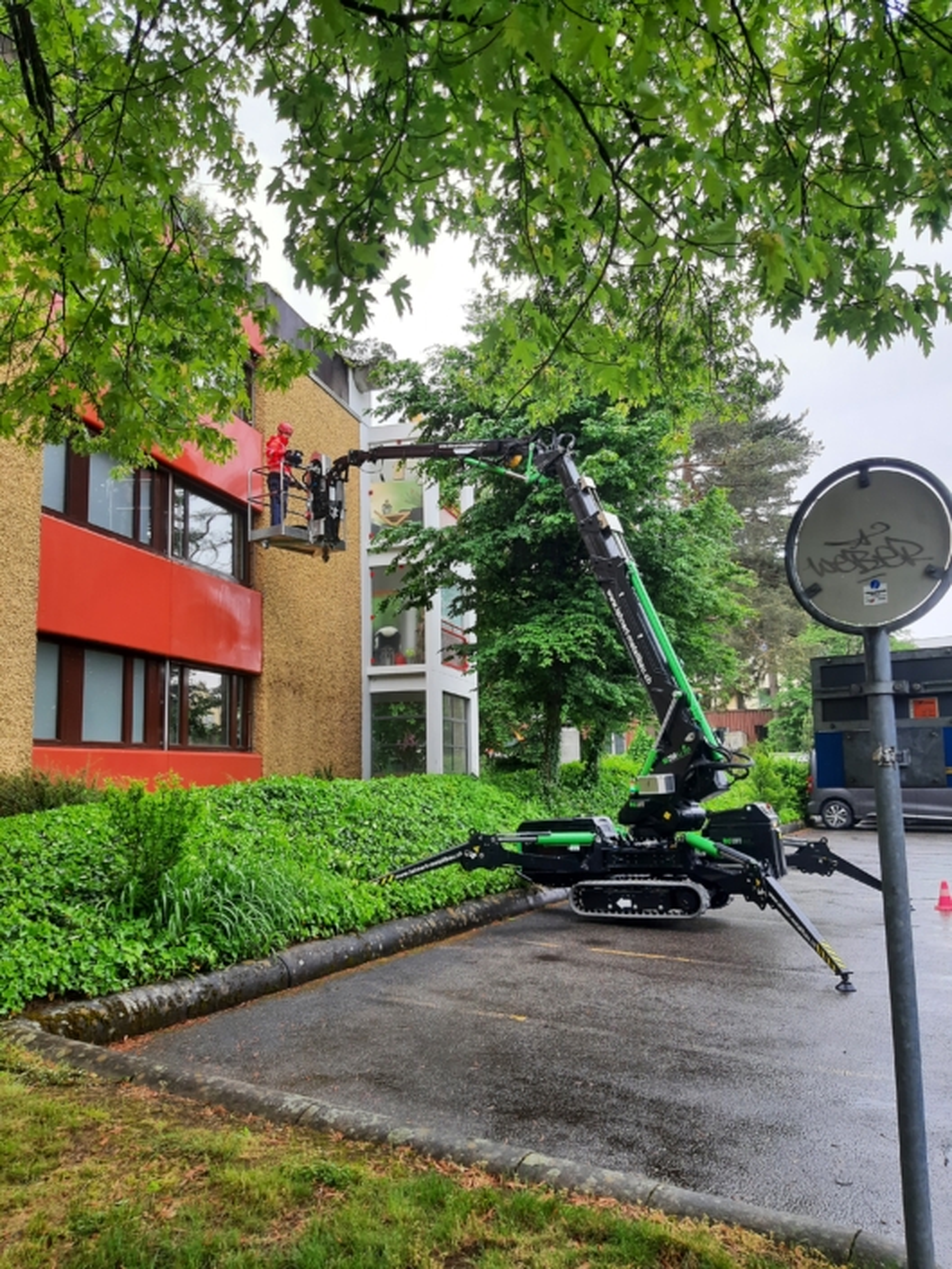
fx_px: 953
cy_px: 634
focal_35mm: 26
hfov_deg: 53.1
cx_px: 476
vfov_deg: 67.3
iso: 64
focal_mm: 3.92
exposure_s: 1/100
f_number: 1.7
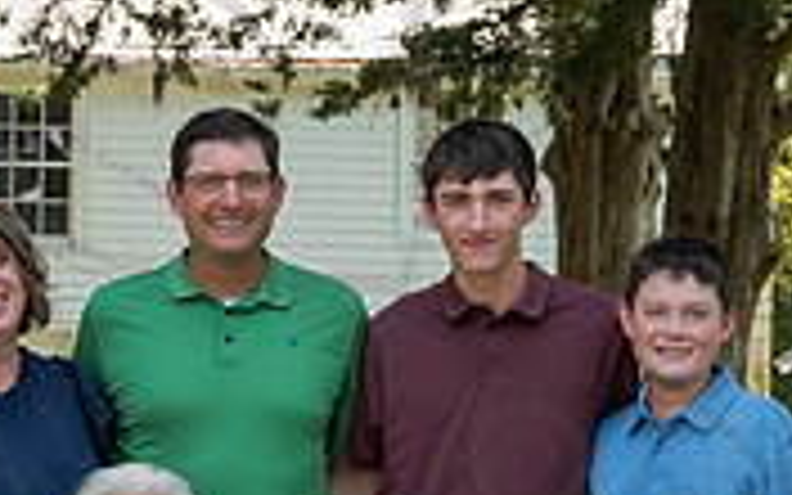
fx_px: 4360
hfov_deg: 10.3
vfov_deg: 6.4
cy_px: 677
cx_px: 162
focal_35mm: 202
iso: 400
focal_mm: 60
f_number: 8
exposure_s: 1/160
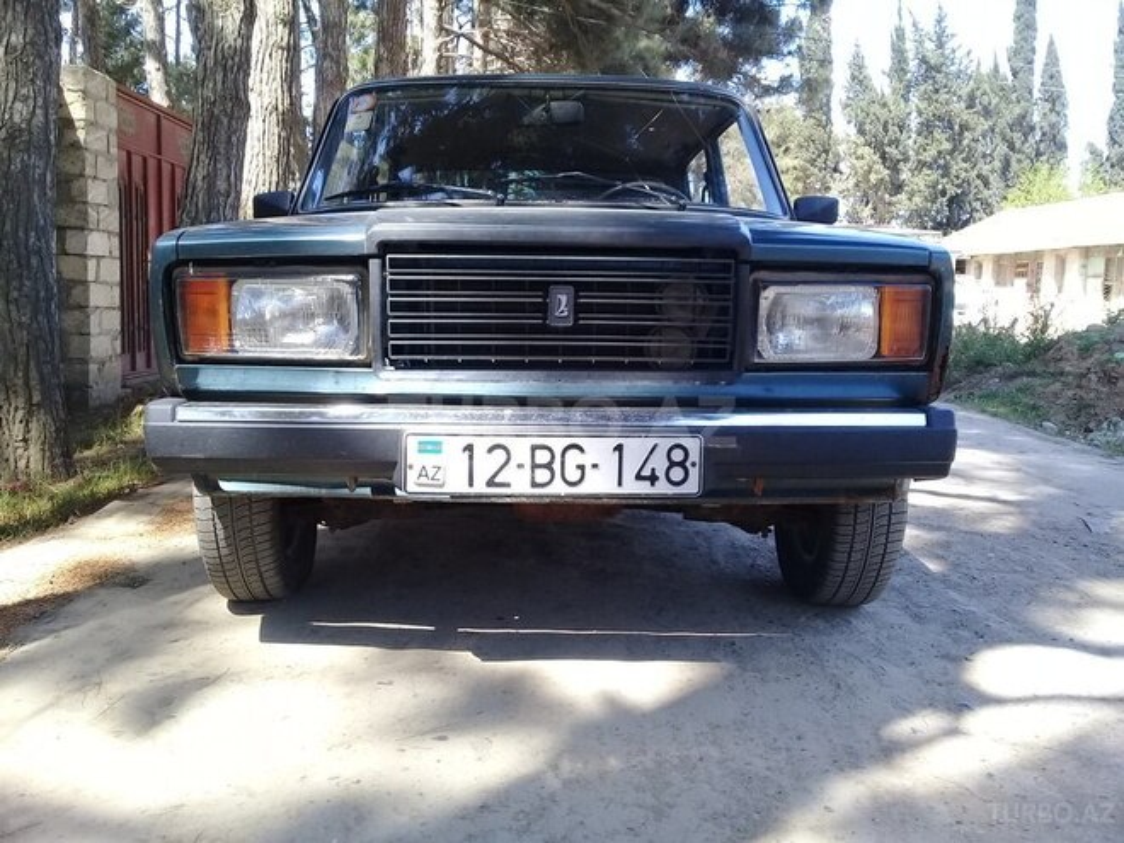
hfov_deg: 58.4
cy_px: 422
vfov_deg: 45.4
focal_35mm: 31
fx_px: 1007
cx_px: 562
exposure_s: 1/198
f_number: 2.2
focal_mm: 3.3
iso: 50
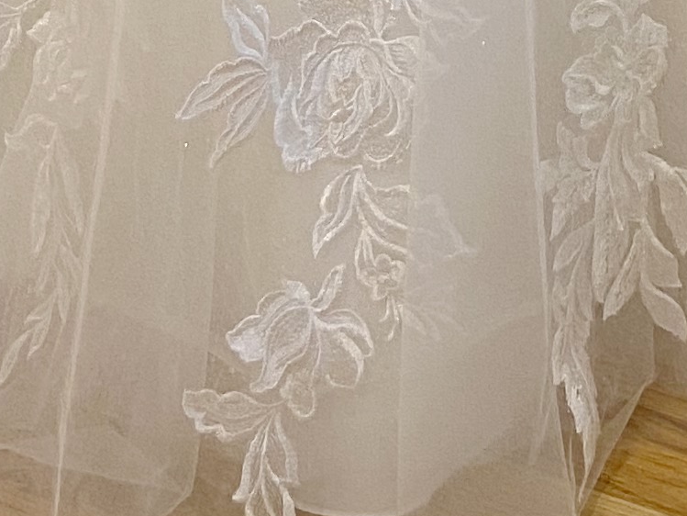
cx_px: 440
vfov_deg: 8.4
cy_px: -1182
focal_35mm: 140
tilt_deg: -7.0
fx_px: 2779
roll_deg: +1.1
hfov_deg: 14.1
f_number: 1.8
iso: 64
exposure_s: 1/50
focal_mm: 4.25
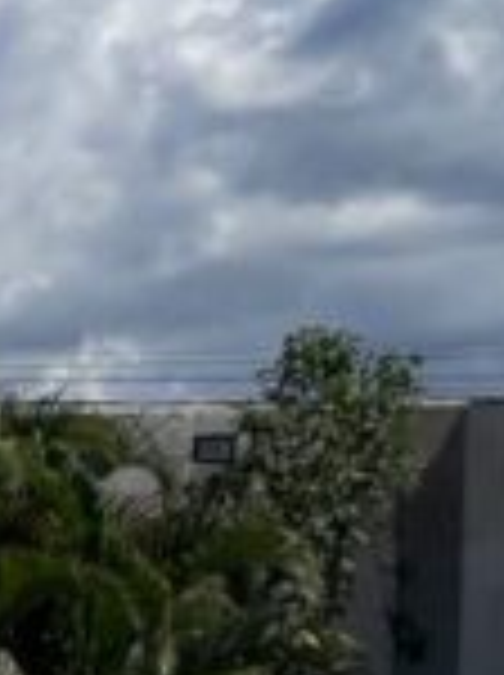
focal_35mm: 178
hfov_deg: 7.6
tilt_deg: -2.3
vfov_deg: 10.7
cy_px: 990
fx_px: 3465
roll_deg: -0.5
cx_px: -832
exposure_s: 1/7299
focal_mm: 4.2
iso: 32
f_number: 1.6
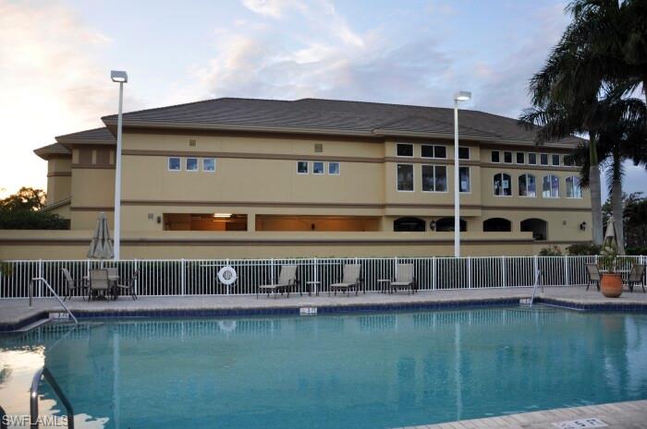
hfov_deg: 67.4
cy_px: 214
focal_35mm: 27
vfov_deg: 47.8
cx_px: 324
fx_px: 485
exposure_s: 1/200
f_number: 3.5
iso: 200
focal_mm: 18
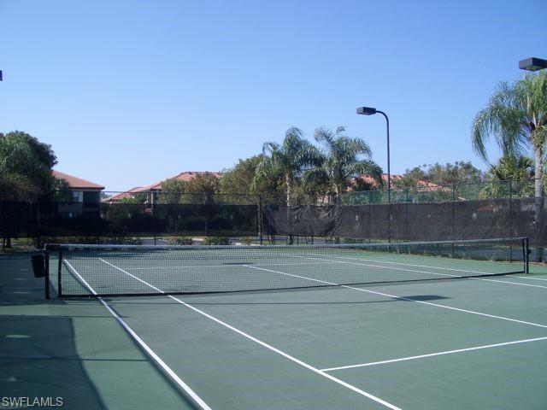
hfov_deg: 52.6
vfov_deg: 40.7
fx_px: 553
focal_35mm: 35
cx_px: 274
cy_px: 205
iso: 50
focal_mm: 5.8
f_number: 4.3
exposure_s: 1/400
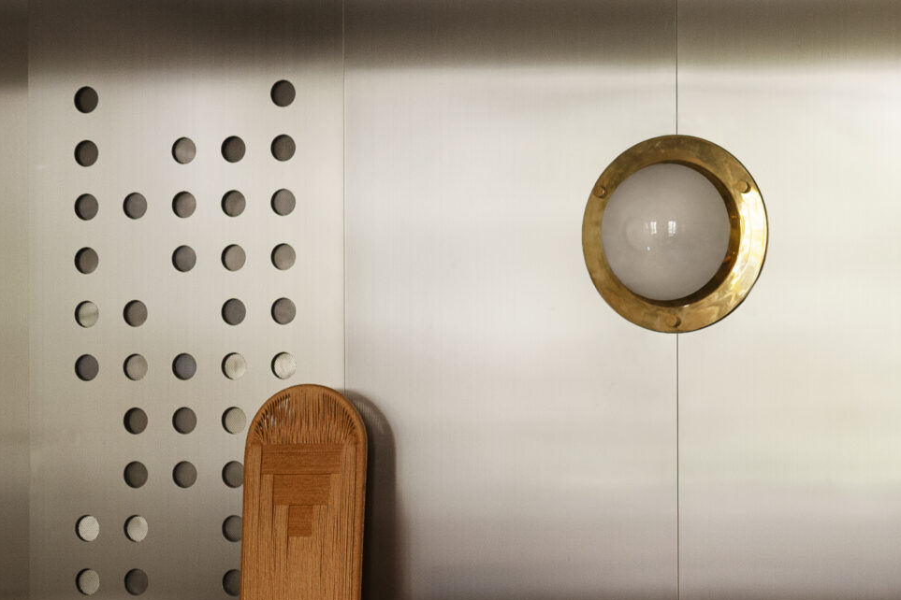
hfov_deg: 20.2
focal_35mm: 93
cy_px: 484
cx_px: 1150
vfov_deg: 14.6
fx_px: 2327
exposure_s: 1/40
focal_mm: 35
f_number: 5.6
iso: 400
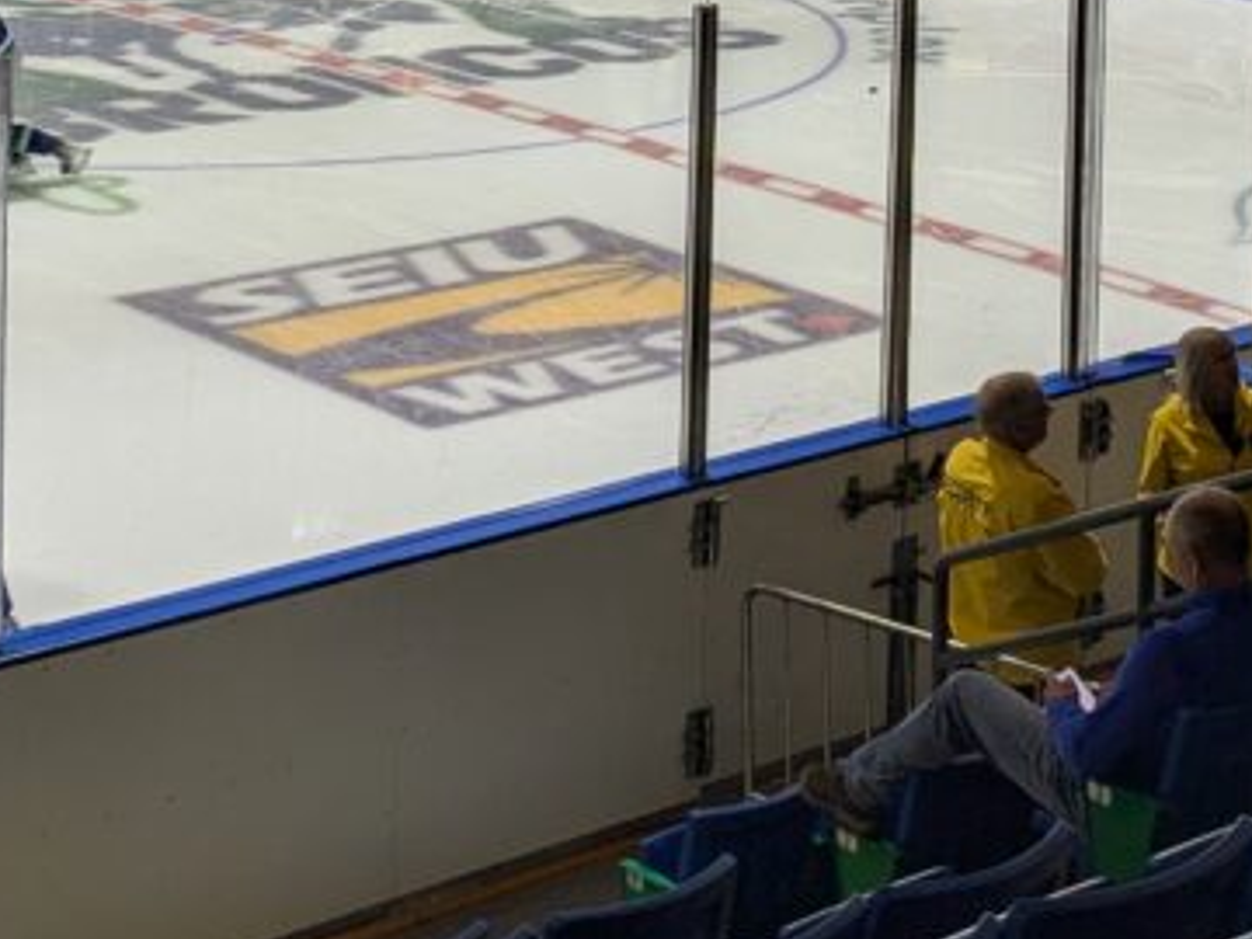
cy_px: -268
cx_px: 876
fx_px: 3255
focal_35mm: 90
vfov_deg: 15.6
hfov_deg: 21.7
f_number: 1.73
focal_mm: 4.38
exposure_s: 1/209
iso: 54
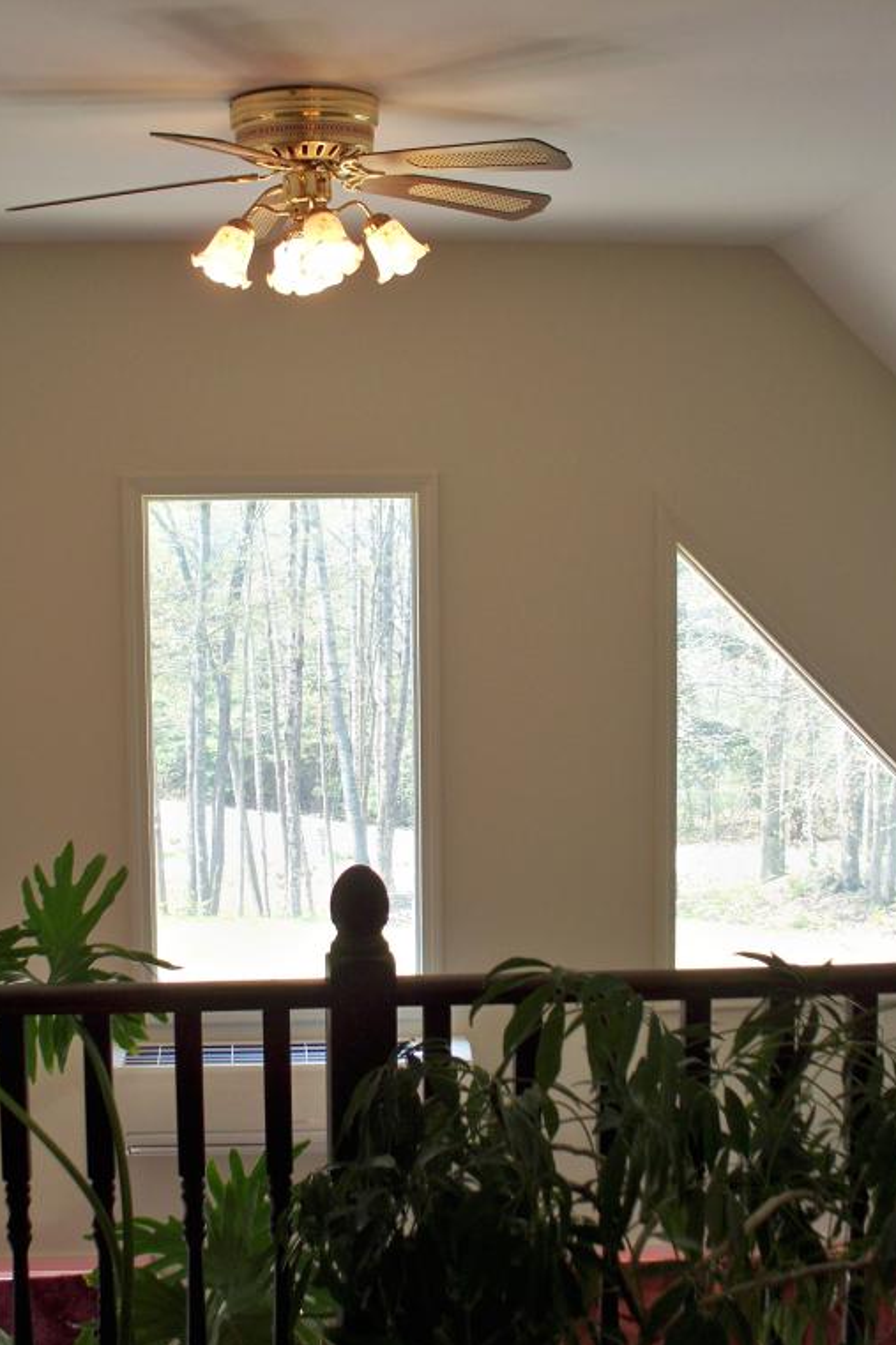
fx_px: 1830
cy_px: 675
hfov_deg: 27.4
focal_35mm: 49
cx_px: 355
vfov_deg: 40.4
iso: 80
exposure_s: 1/80
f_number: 2.8
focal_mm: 7.54
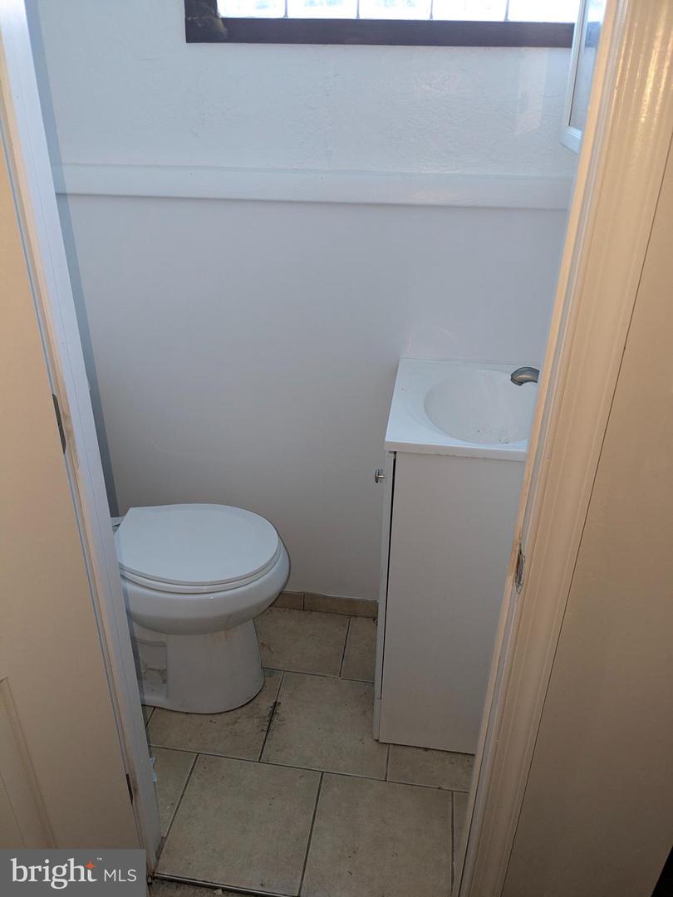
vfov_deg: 65.3
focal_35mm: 27
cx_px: 336
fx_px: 700
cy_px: 448
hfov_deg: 51.4
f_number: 1.73
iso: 213
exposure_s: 1/40
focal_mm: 4.38
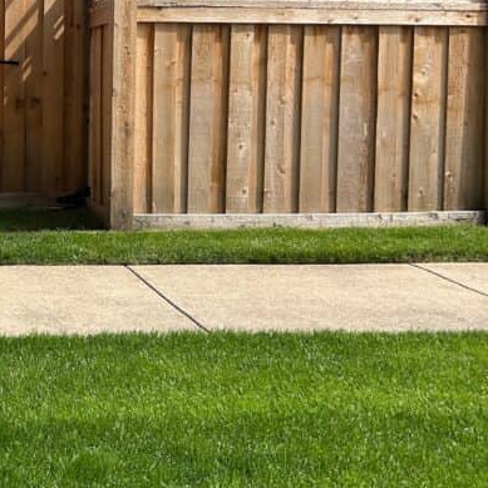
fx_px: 1005
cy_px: 103
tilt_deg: -1.1
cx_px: -4
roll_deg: -0.2
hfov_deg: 25.9
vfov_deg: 26.8
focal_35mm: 63
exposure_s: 1/1779
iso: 50
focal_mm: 5.7
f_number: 1.5
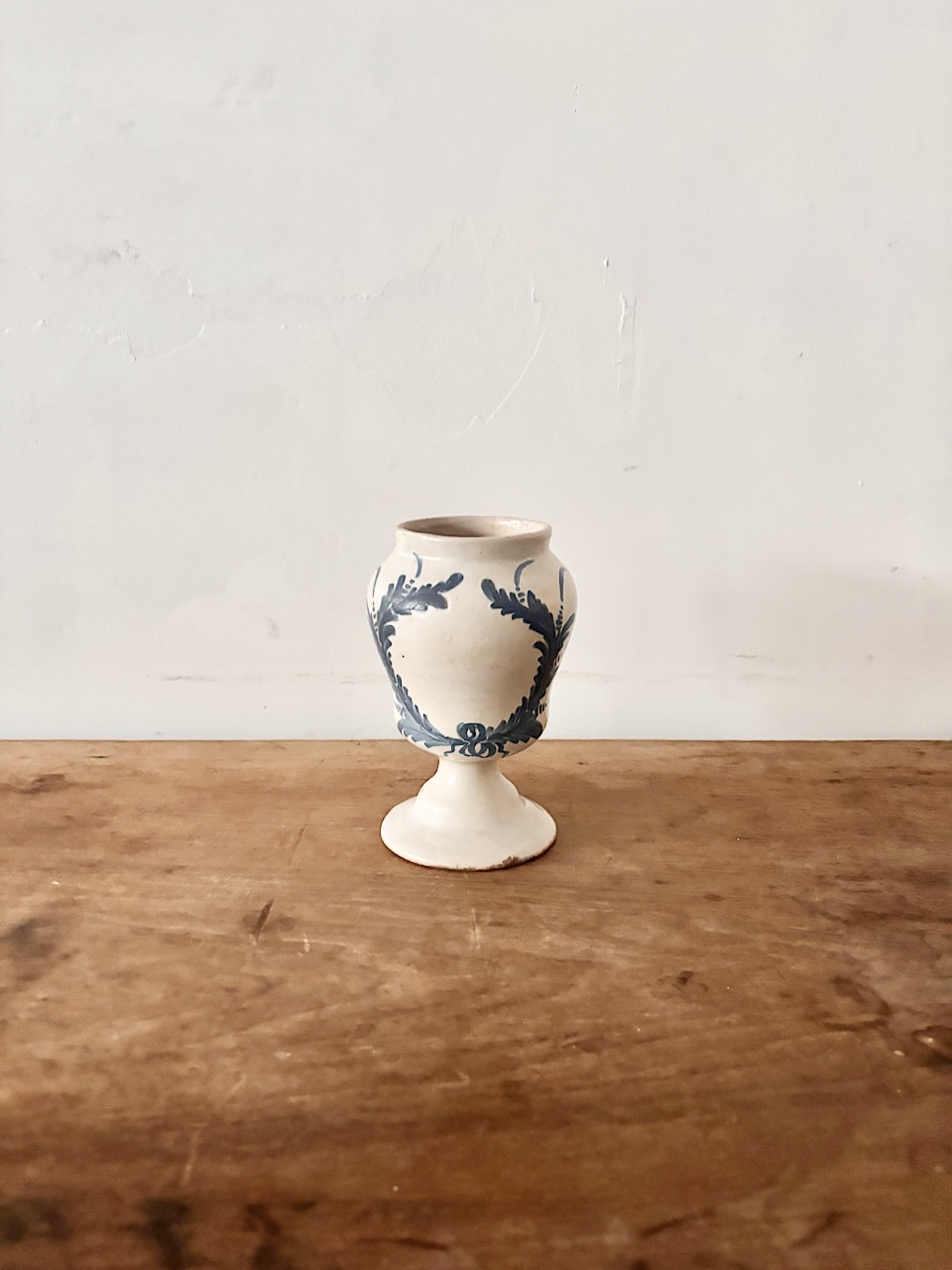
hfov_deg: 53.1
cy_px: 635
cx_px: 476
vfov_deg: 67.3
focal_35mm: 26
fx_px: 953
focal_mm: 5.96
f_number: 1.6
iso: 640
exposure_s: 1/35
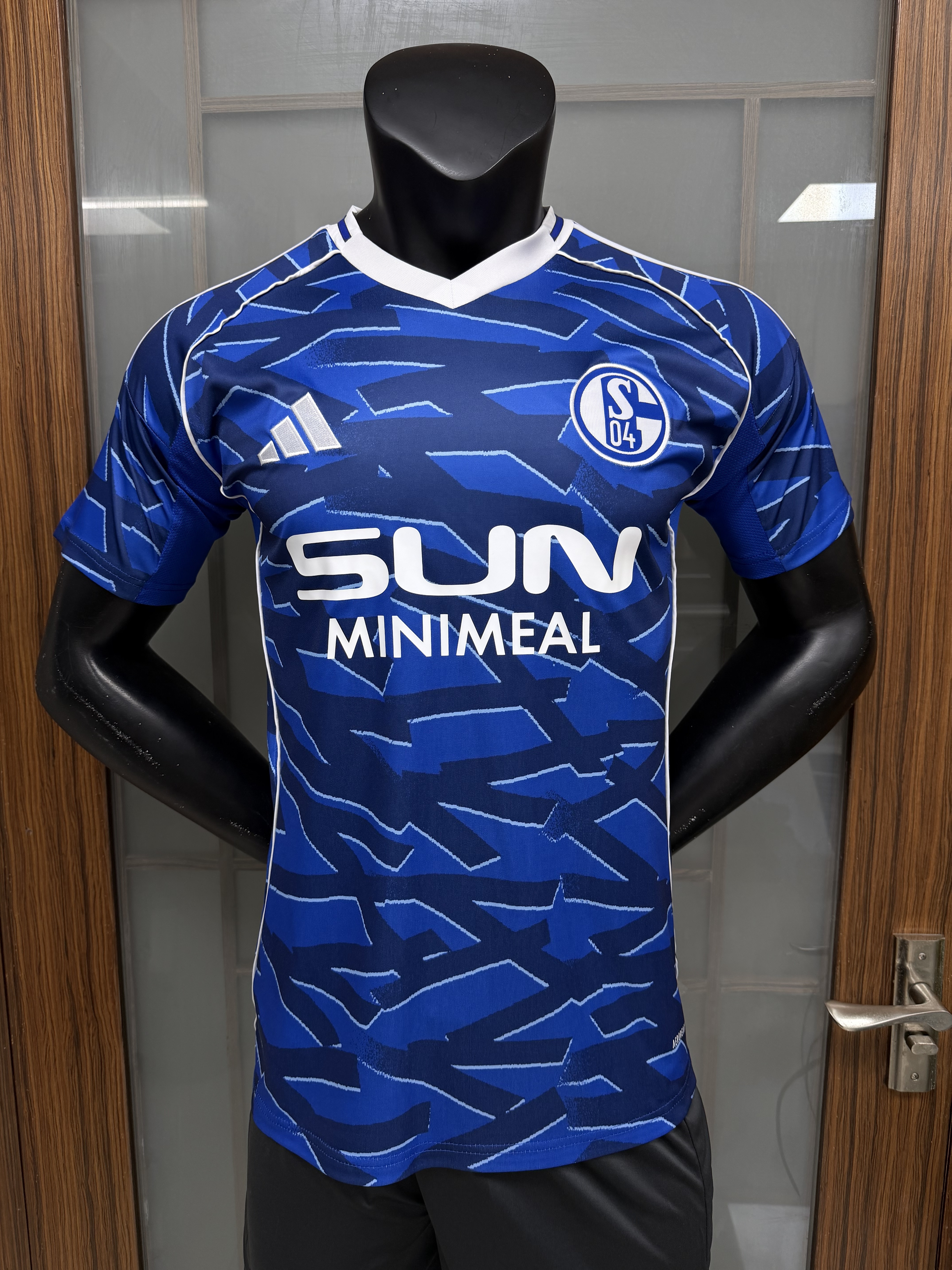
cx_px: 476
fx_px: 880
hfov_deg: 56.8
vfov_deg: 71.6
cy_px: 635
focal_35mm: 24
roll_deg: -0.5
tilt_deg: -8.5
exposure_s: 1/100
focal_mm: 6.76
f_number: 1.78
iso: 100
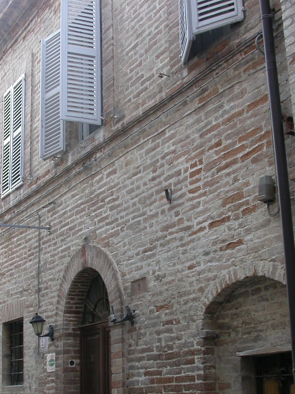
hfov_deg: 23.6
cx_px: 118
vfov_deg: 31.1
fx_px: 705
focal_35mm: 62
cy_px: 229
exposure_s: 1/99.5
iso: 100
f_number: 3.7
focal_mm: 7.85
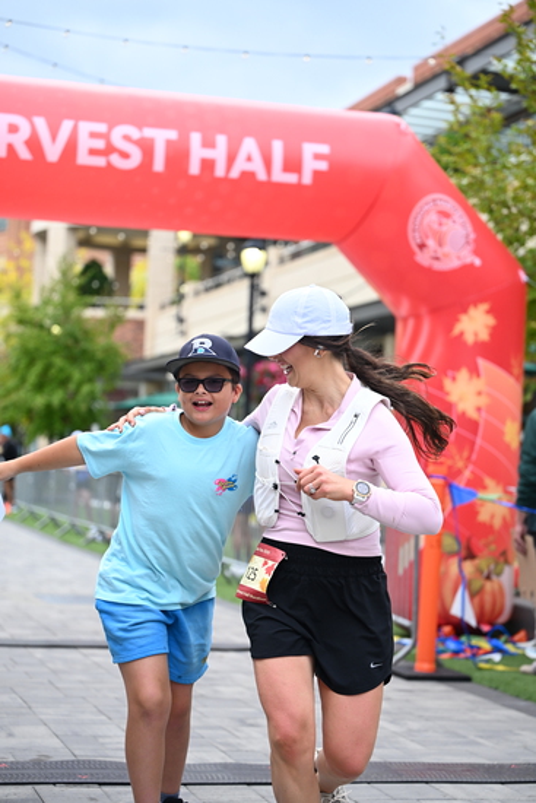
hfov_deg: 19.5
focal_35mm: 70
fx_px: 1562
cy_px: 402
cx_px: 268
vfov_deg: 28.8
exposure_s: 1/2000
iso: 640
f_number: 2.8
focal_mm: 70
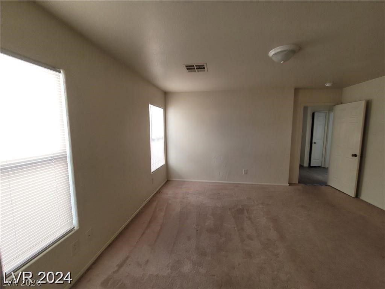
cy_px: 144
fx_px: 145
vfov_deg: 89.9
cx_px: 192
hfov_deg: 106.2
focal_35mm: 13
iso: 80
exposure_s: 1/60
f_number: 2.2
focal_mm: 2.2
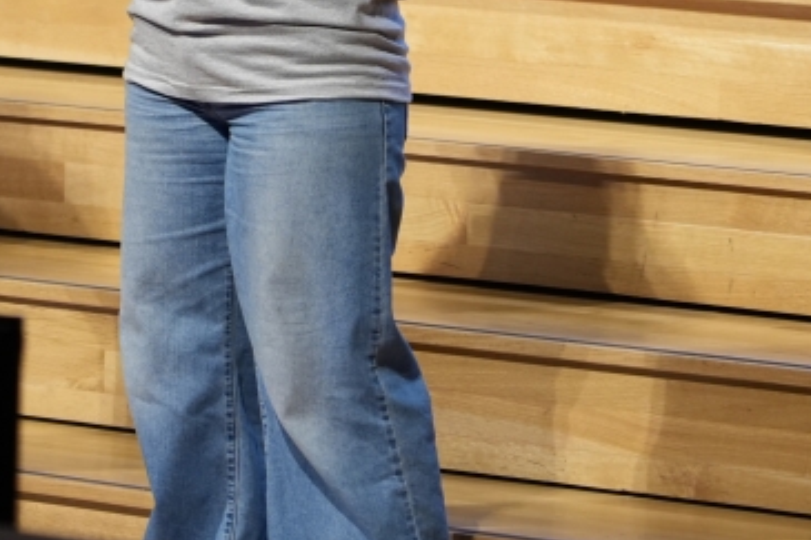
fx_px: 7768
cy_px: -320
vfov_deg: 4.0
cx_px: 249
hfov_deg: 6.0
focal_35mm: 345
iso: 1000
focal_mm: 105
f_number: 4
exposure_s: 1/125
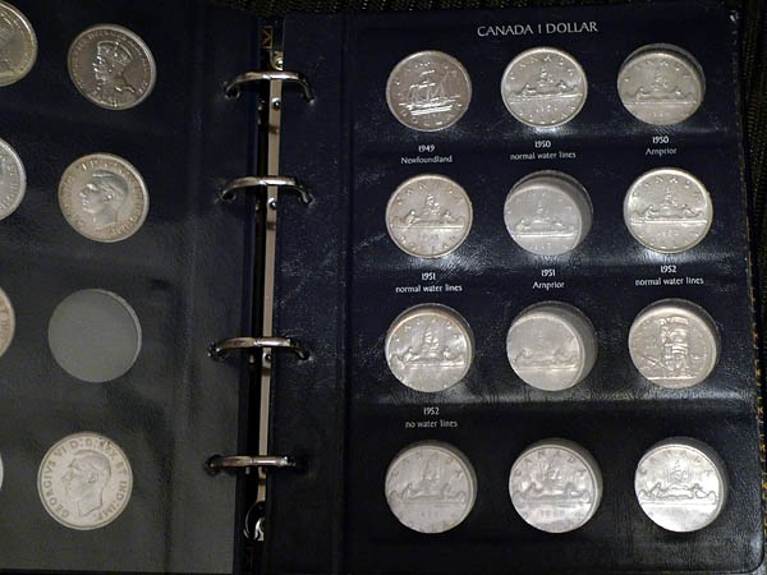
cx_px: 384
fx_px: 1329
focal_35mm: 60
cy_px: 288
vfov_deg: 24.4
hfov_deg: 32.2
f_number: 2.8
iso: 400
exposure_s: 1/13
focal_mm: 12.8
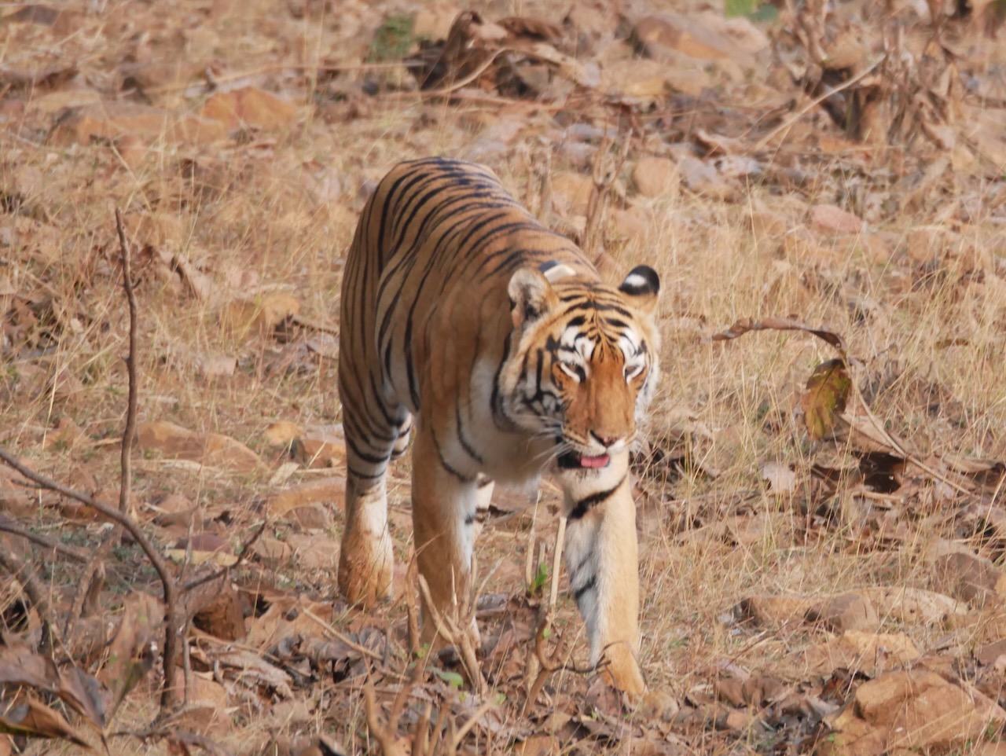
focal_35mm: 600
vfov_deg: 2.5
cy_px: 378
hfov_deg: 3.3
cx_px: 503
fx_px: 17450
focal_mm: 300
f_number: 6.7
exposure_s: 1/640
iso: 1600
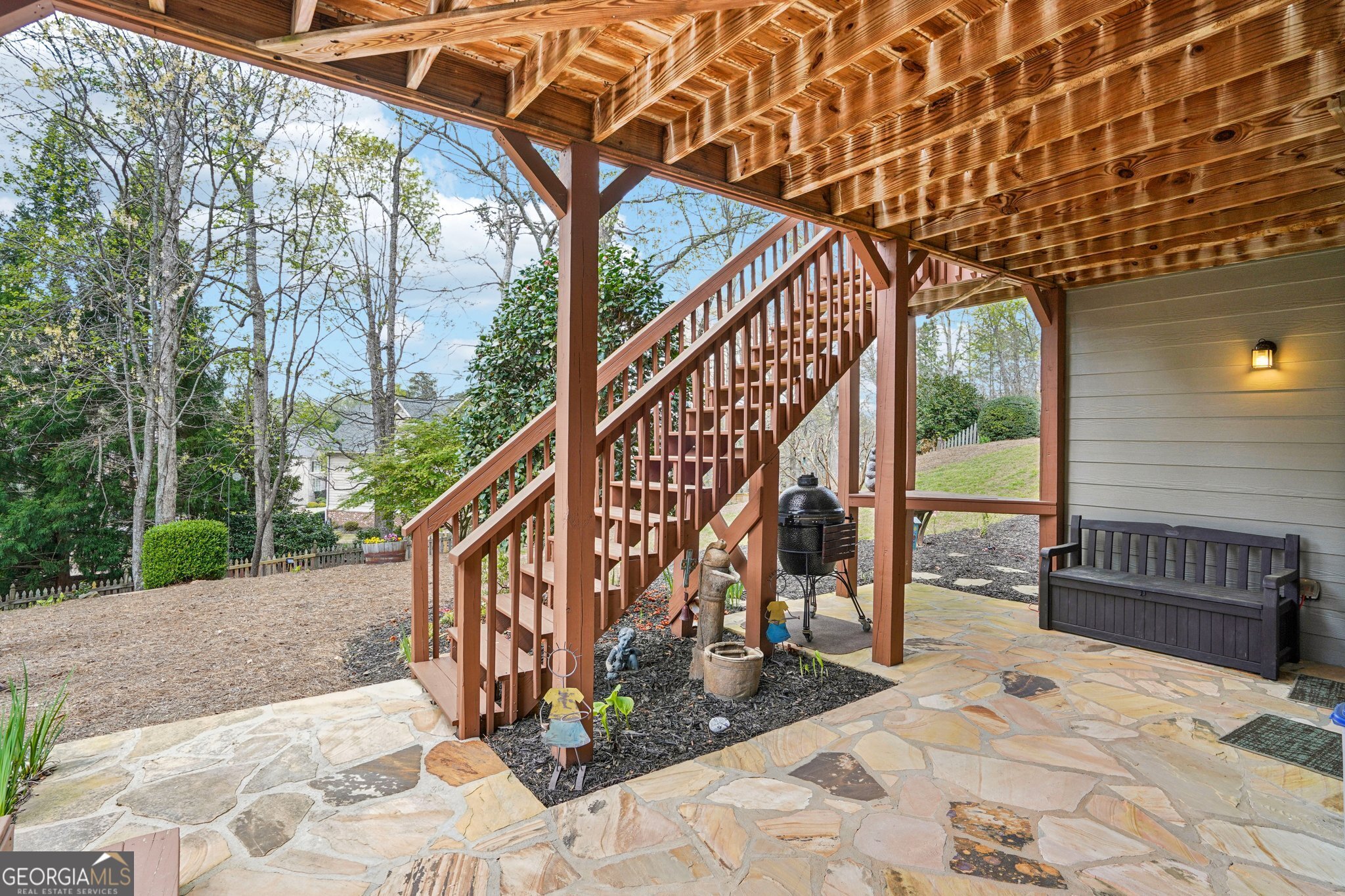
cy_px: 448
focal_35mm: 16
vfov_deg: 73.7
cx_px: 672
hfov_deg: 96.7
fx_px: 598
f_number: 10
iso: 320
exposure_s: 1/30
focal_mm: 16
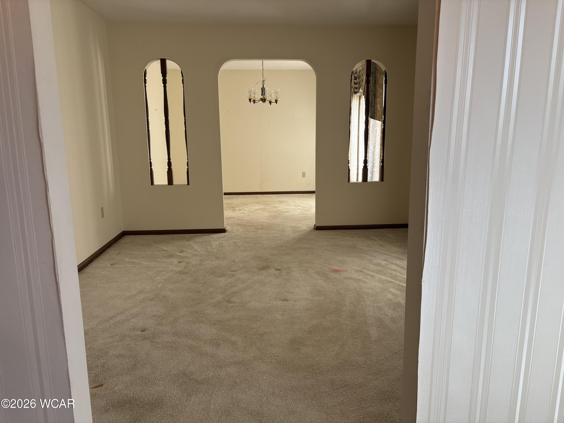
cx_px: 282
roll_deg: +0.6
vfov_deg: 53.1
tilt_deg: -10.0
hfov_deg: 67.3
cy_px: 212
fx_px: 424
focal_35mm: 26
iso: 125
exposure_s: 1/120
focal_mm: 5.96
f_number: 1.6
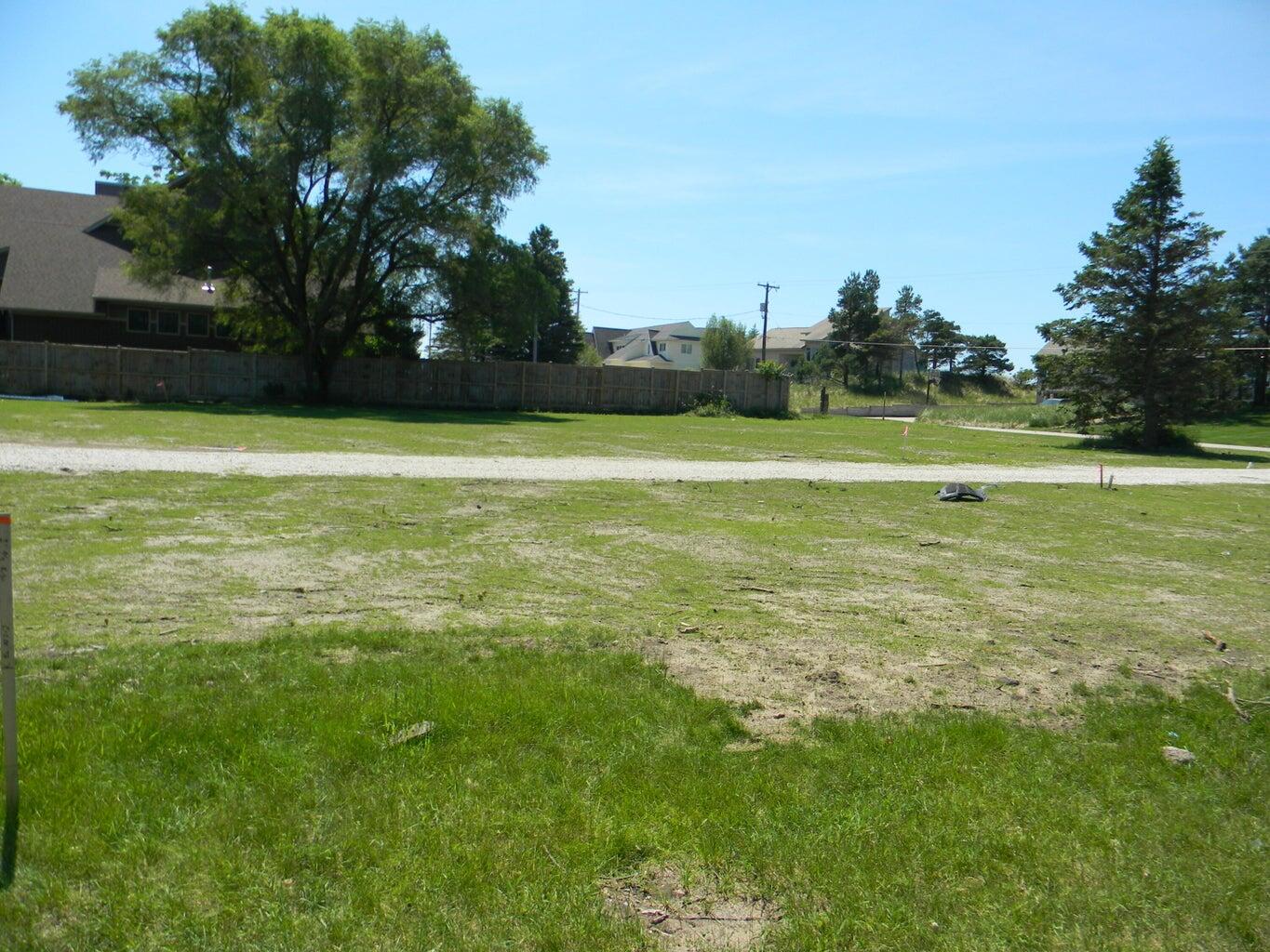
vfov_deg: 49.8
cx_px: 635
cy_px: 476
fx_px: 1027
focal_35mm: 28
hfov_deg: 63.4
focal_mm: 5
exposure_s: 1/203
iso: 80
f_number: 7
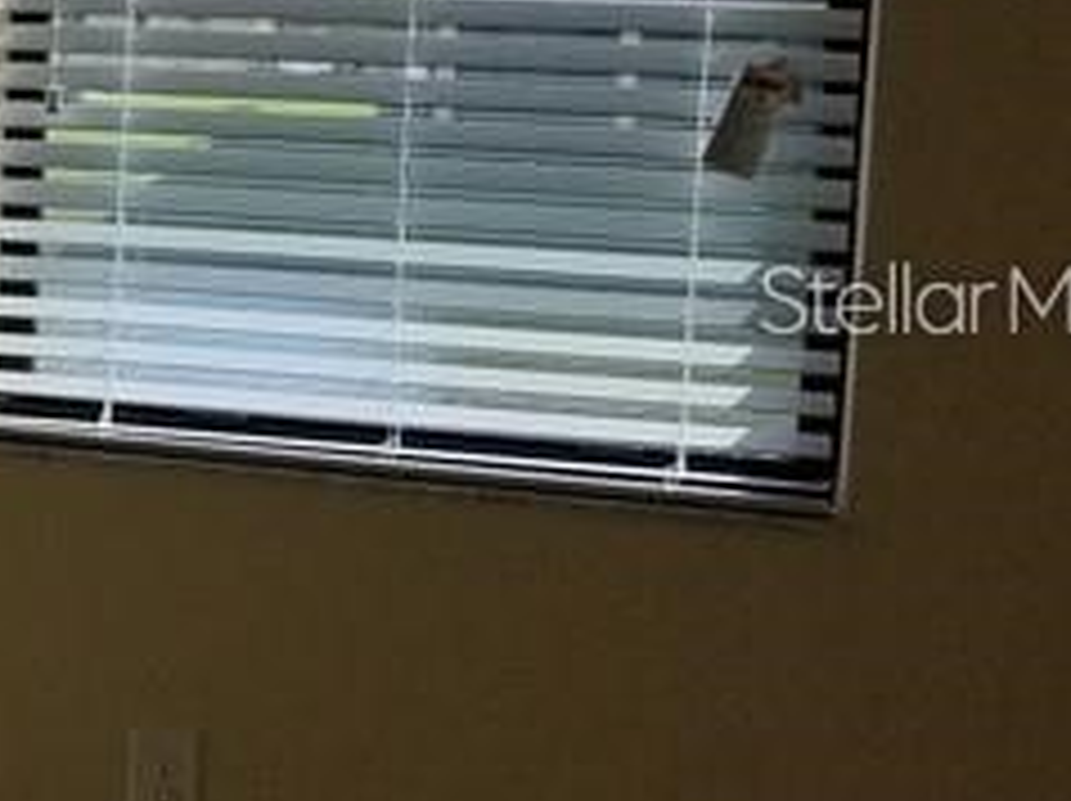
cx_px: -1120
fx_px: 3462
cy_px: 297
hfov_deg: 14.4
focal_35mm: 112
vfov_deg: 13.2
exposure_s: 1/904
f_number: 1.7
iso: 50
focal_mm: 4.25
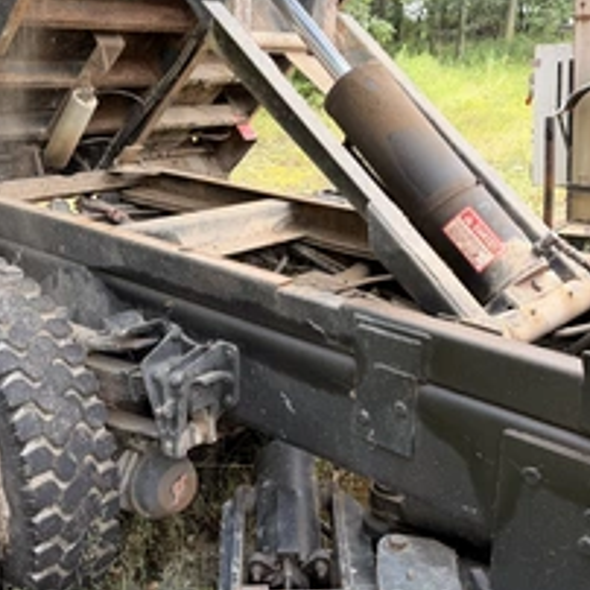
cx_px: 321
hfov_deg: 40.0
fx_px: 810
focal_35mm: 42
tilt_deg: -16.1
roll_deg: +1.4
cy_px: 254
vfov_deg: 39.9
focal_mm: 6.76
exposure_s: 1/260
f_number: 1.78
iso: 64
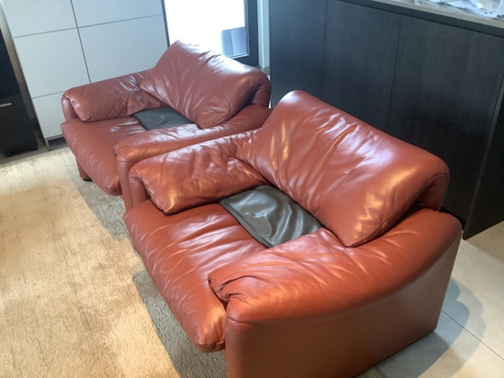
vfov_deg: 45.4
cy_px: 189
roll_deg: +3.4
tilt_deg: -33.2
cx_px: 252
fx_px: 451
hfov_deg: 58.4
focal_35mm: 31
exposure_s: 1/50
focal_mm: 3.3
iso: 250
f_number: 2.4
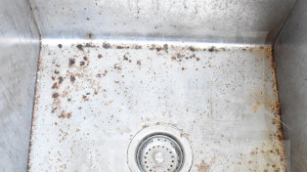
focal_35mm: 55
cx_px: 180
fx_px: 447
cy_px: 109
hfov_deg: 37.8
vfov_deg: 21.7
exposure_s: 1/125
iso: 6400
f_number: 5.6
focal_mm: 18
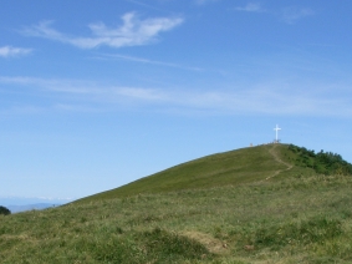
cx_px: 81
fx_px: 712
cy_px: 252
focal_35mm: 70
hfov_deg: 27.3
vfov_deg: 20.5
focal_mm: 7.1
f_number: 5.6
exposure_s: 1/640
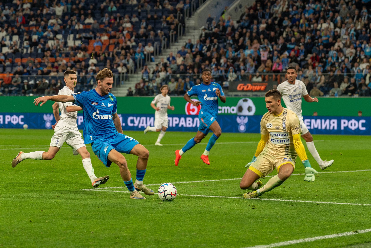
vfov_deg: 10.1
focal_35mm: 135
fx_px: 1394
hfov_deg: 15.1
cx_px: 145
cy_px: 93
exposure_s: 1/1000
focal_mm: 81
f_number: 2.8
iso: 1000
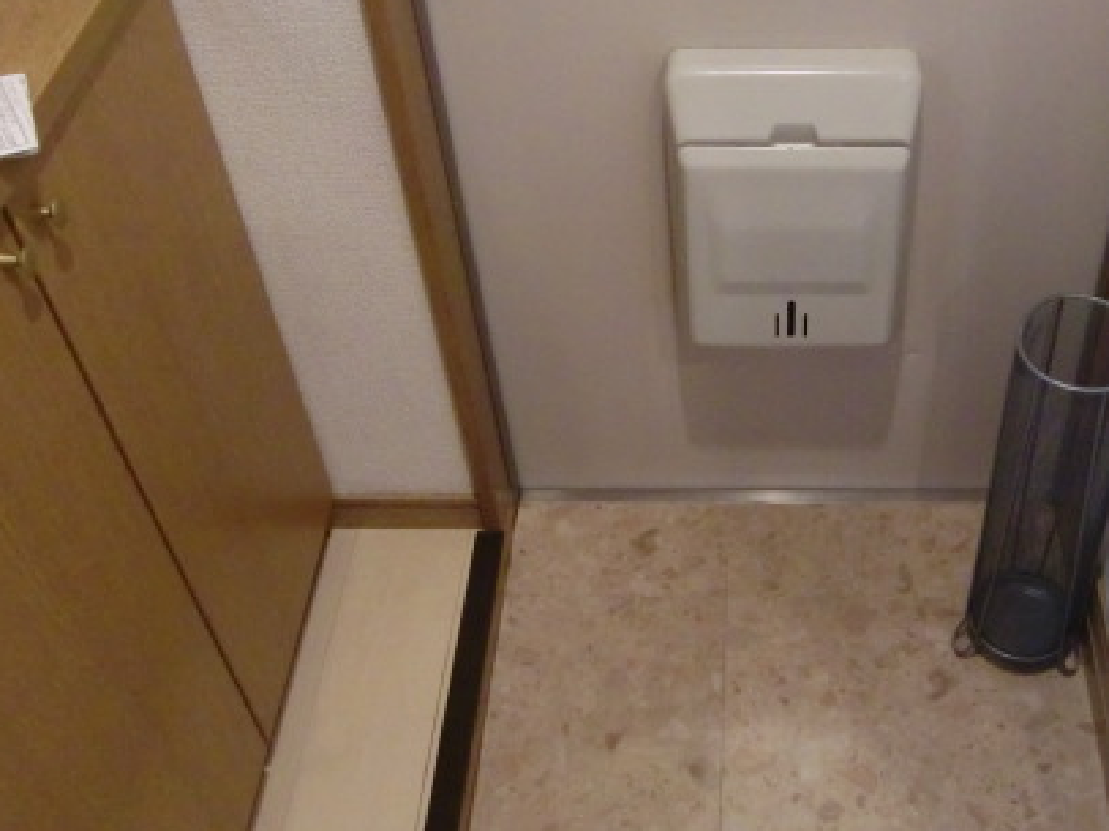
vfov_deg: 32.8
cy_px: 357
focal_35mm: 44
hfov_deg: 42.3
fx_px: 1409
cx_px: 757
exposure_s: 1/60
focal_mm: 4.9
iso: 640
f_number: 2.6
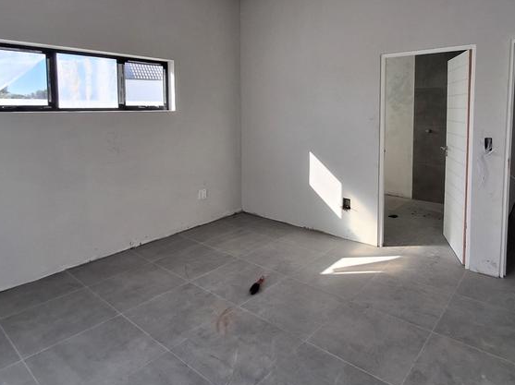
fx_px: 342
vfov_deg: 58.0
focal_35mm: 23
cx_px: 270
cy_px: 142
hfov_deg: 73.9
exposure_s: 1/333
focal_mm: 1.64
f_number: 2.2
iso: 40
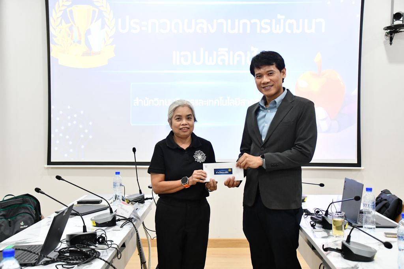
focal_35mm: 48
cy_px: 134
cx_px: 202
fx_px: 539
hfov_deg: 41.1
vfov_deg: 28.1
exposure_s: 1/125
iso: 3200
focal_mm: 32
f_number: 4
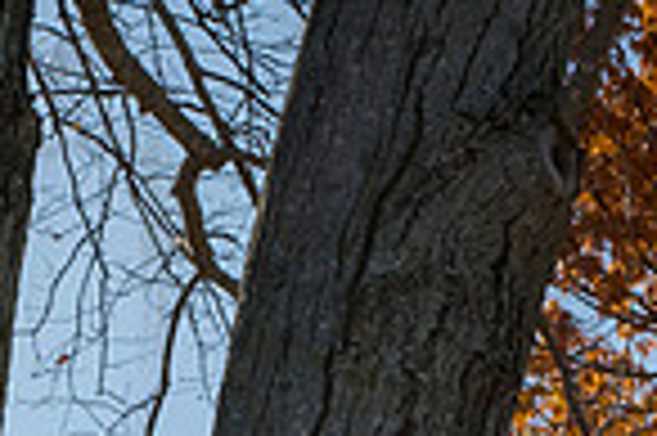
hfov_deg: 10.2
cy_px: 847
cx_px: -104
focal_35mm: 199
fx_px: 3628
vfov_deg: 6.7
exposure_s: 1/400
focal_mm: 50
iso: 400
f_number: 14
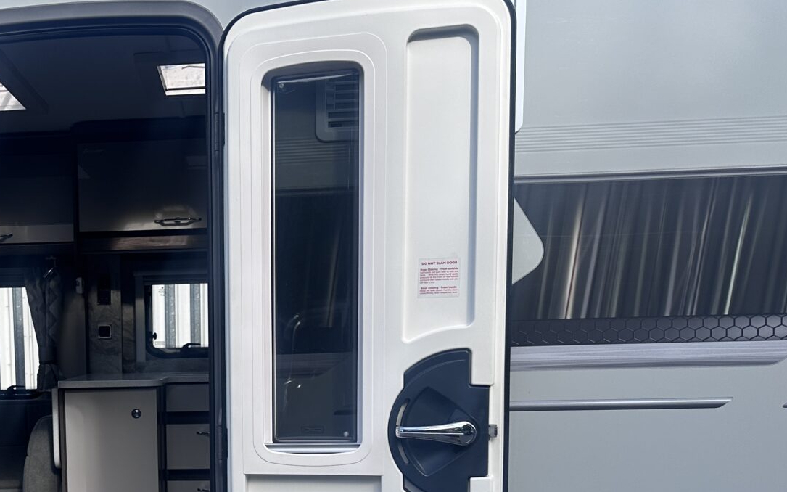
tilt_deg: -3.5
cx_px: 118
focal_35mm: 48
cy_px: 441
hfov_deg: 39.5
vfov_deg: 26.0
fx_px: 1029
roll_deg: +0.5
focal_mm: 6.86
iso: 80
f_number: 1.78
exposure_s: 1/2155
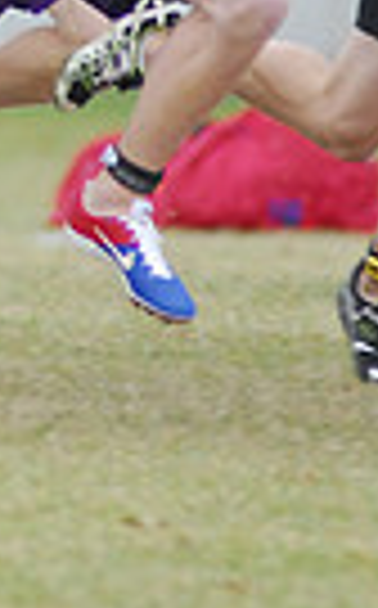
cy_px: -261
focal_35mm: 1977
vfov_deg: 1.1
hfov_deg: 0.7
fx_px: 32691
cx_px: -747
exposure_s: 1/640
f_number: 4
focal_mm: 300
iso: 800
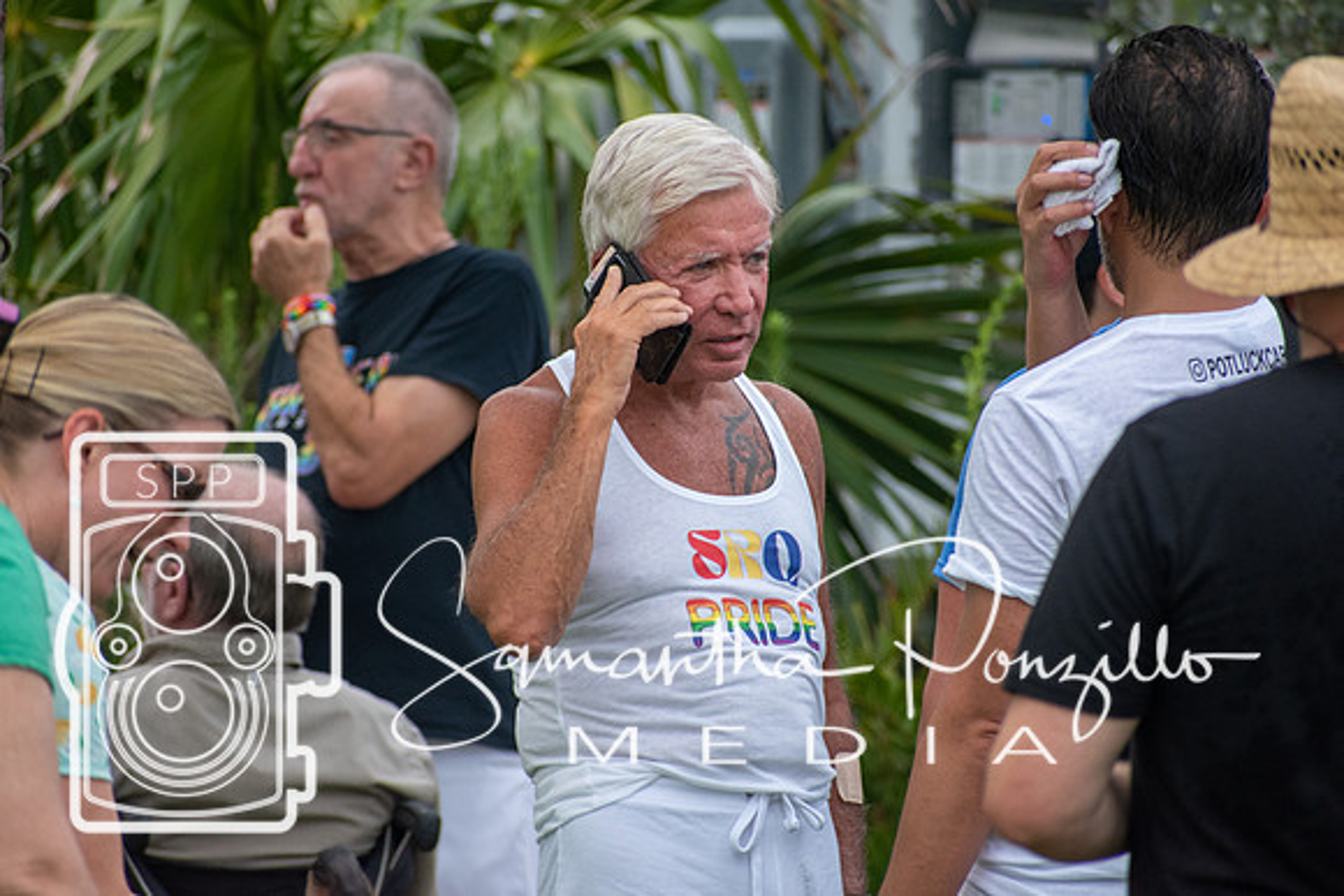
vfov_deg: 3.1
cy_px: 448
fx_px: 16803
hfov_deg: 4.6
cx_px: 672
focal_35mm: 450
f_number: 6.3
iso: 800
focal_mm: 300
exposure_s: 1/800
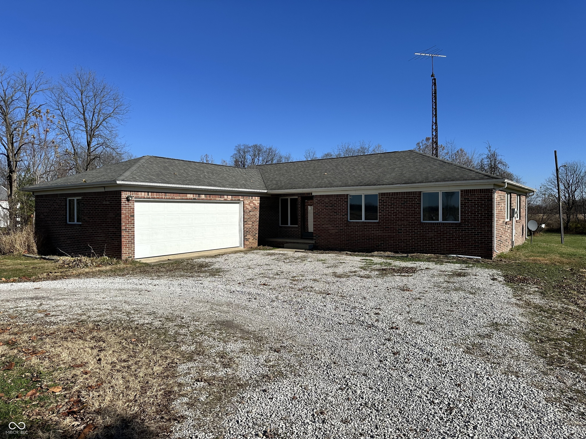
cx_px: 293
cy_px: 220
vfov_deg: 56.8
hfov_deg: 71.6
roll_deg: +0.1
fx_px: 406
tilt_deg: -1.0
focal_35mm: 24
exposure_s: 1/6623
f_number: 1.78
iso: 80
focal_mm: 6.86
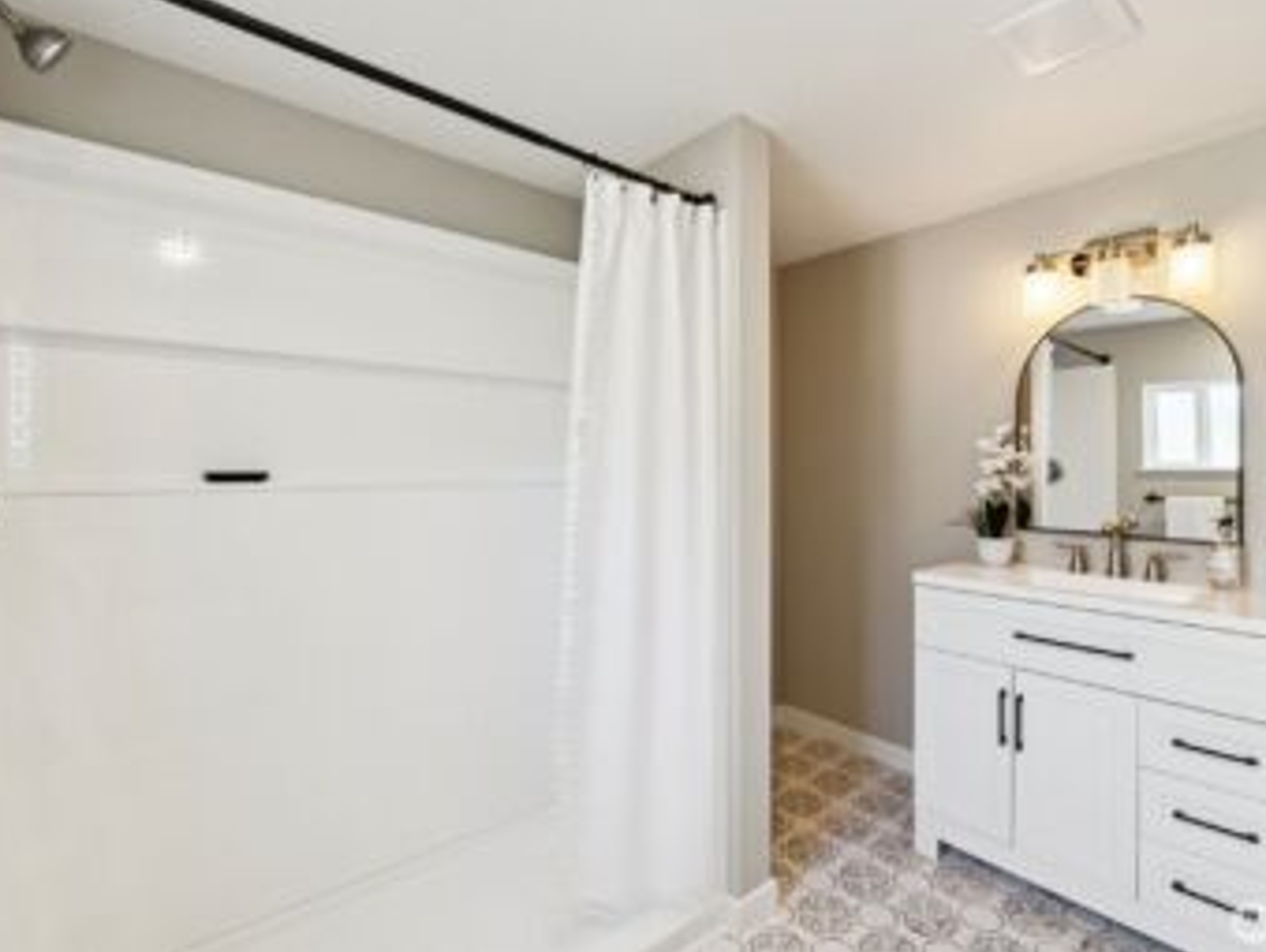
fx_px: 622
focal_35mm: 17
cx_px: 698
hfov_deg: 90.7
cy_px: 457
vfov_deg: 74.8
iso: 250
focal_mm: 10
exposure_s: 1/5
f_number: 9
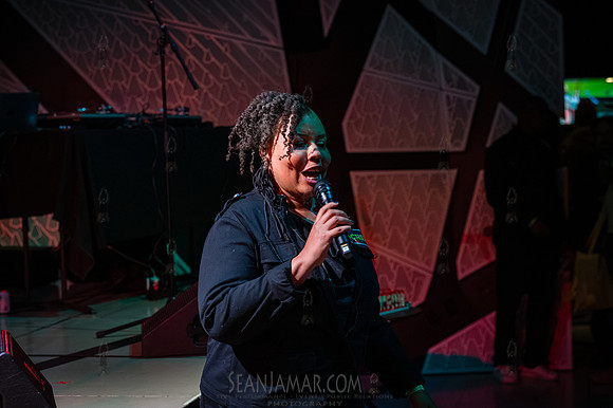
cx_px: 306
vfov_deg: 16.8
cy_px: 204
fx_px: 1378
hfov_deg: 25.1
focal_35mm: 81
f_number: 4.5
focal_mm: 81
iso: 10000
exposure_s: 1/400
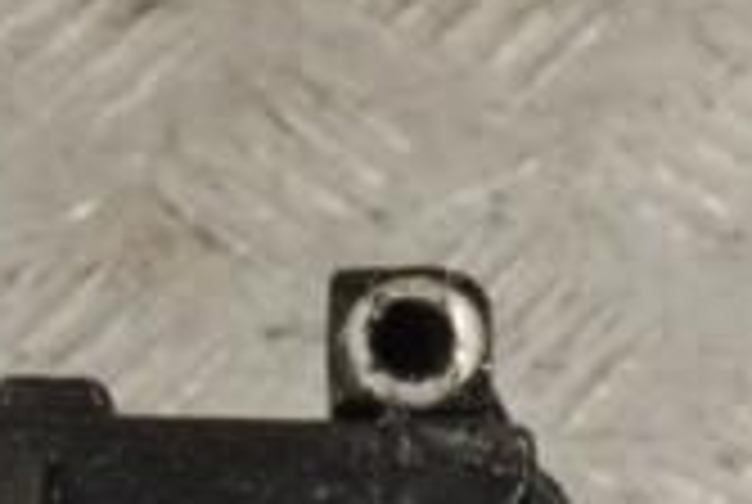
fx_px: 3599
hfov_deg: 11.9
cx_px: 284
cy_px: 873
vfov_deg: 7.8
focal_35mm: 172
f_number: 9
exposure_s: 1/320
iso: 3200
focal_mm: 32
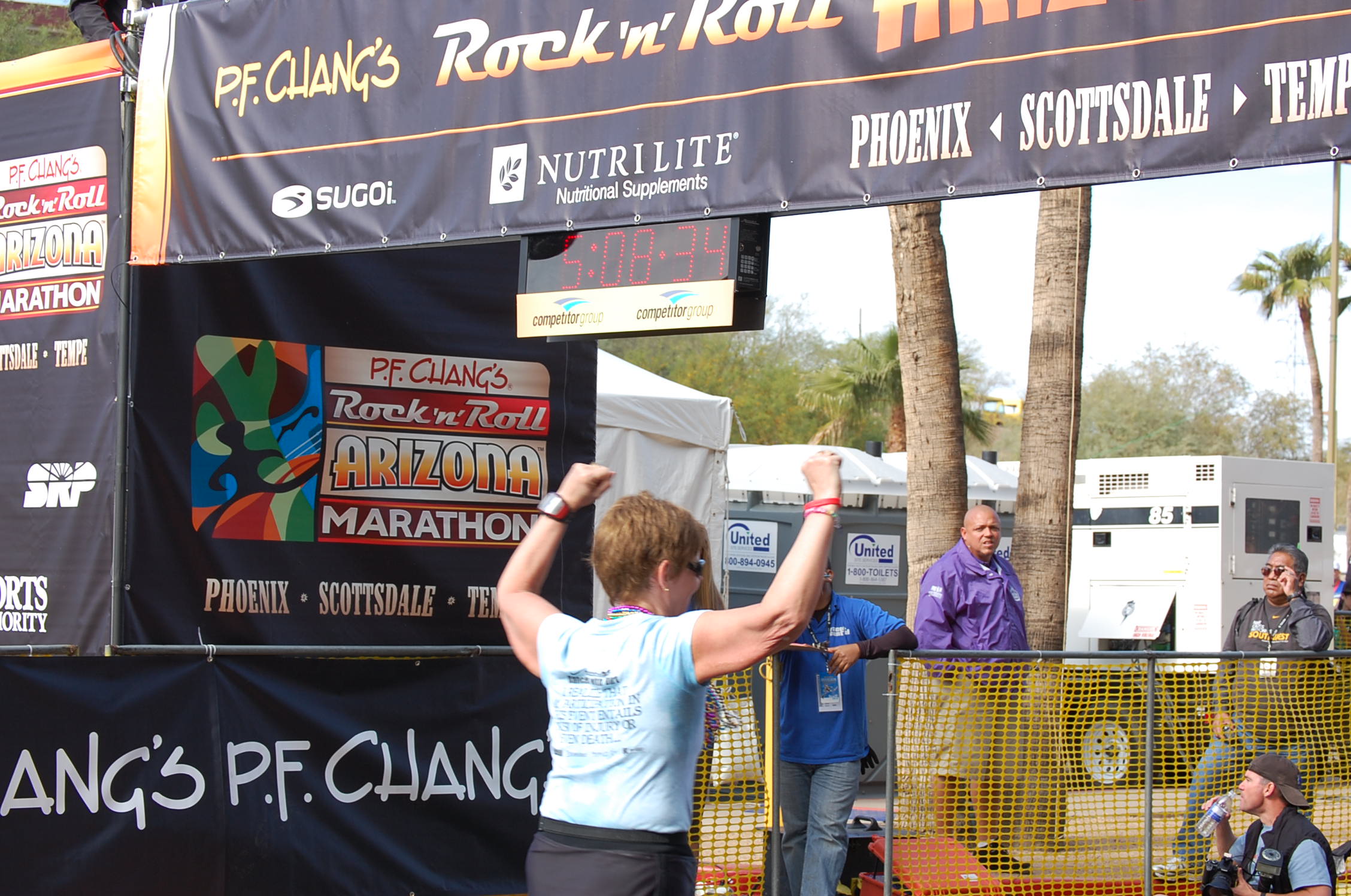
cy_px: 448
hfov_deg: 24.7
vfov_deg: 16.5
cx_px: 676
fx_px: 3091
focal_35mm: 82
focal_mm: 55
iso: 200
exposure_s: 1/200
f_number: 8
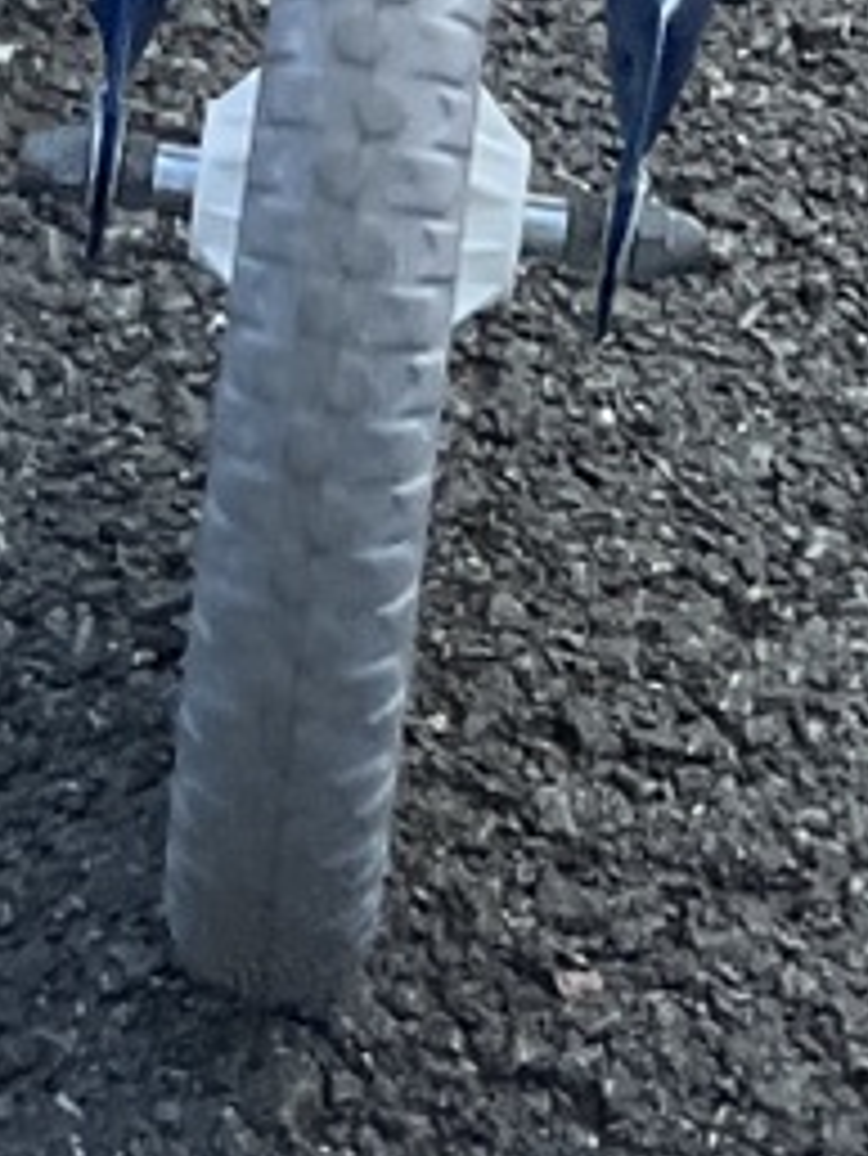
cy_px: -2240
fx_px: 6748
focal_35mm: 202
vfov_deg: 8.3
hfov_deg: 7.4
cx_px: 621
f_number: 1.6
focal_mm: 5.1
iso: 50
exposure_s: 1/642
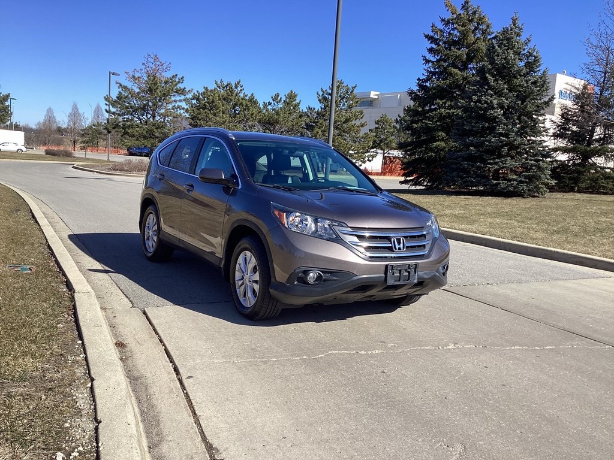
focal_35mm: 31
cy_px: 230
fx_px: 550
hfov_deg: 58.4
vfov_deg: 45.4
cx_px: 307
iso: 25
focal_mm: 3.3
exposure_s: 1/981
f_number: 2.4
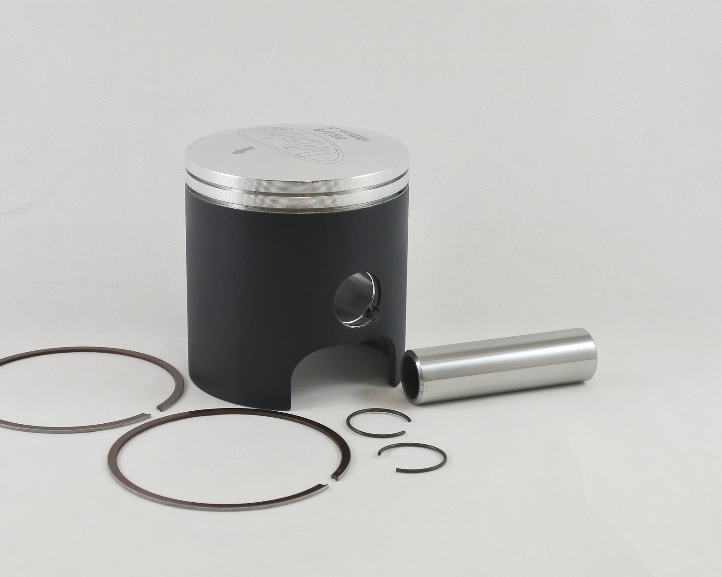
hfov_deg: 36.6
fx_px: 1090
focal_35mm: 51
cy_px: 288
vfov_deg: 29.7
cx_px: 302
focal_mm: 16.8
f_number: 4.5
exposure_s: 1/160
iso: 400
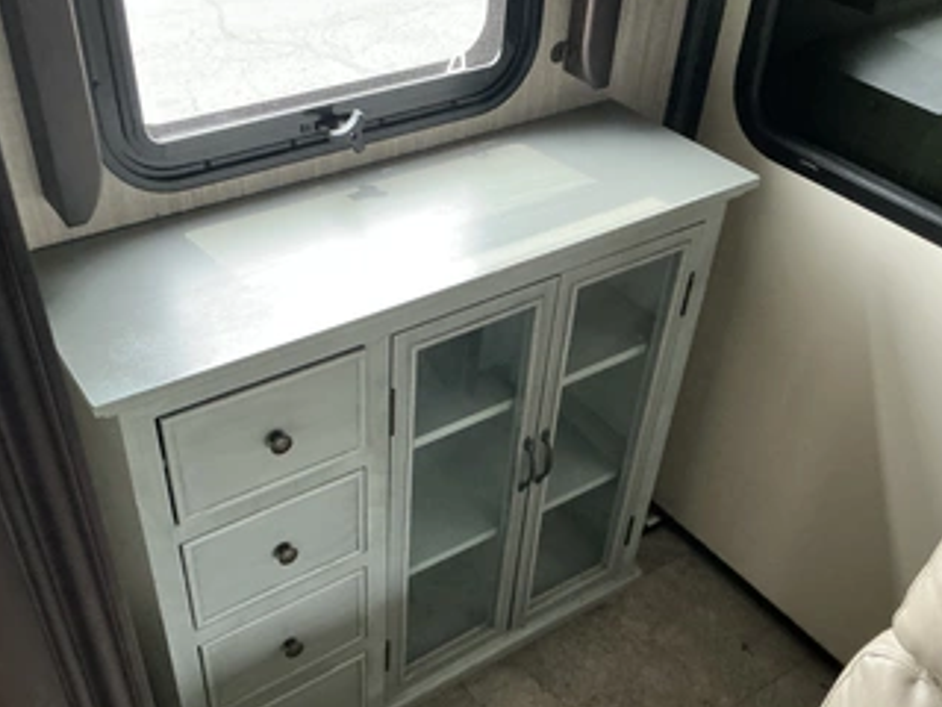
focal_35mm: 35
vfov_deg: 40.6
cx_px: 415
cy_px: 409
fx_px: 952
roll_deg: -1.8
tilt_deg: -40.4
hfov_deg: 52.5
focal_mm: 3
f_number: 1.8
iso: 320
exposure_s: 1/53
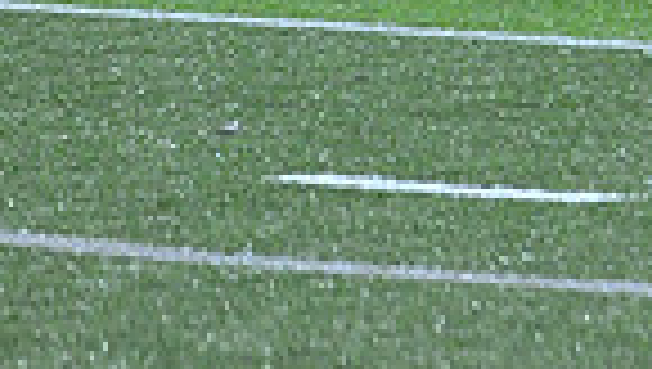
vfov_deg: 1.0
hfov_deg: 1.8
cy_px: -716
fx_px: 20254
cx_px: 724
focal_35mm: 1170
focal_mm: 280
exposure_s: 1/200
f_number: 5.6
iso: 6400
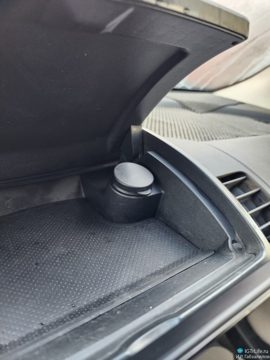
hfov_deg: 58.9
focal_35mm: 23
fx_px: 239
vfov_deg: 73.9
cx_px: 135
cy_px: 180
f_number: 1.8
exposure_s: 1/100
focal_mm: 6.4
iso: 200
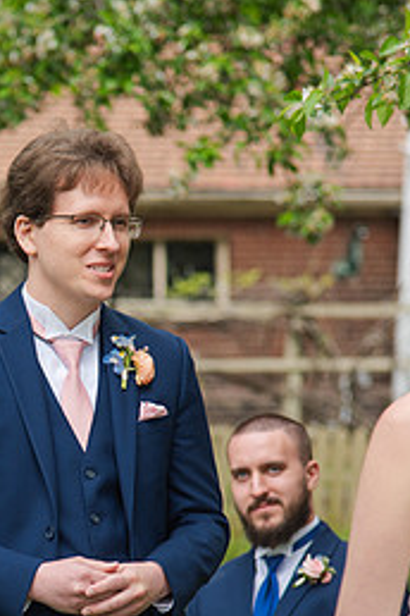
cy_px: 418
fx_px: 4920
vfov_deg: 7.1
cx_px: -1
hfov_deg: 4.8
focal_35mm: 288
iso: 110
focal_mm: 110
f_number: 4
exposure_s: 1/320
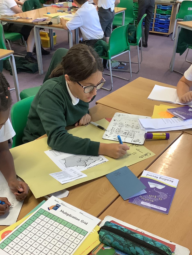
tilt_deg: -36.4
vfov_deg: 47.5
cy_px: 158
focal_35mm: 39
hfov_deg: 36.8
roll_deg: -1.3
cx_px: 102
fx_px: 288
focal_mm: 3.3
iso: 80
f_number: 2.4
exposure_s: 1/60
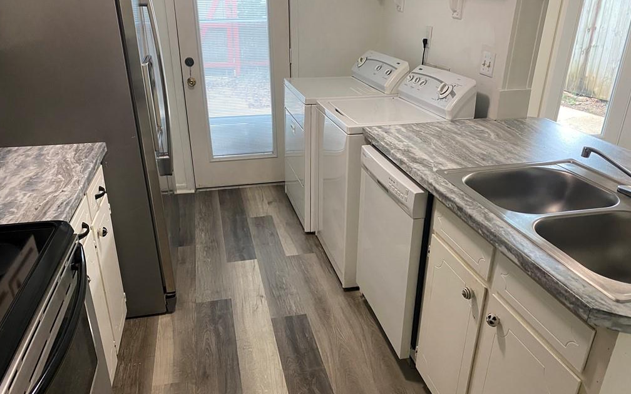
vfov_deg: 44.5
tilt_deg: -24.3
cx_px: 316
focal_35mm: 28
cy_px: 218
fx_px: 482
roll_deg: -0.6
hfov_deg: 66.5
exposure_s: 1/60
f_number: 1.8
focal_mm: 4.25
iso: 320
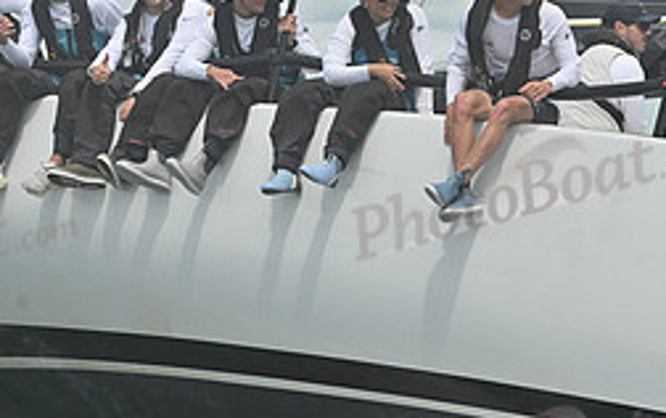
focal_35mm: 164
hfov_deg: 12.7
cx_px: 217
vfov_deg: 8.0
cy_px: 91
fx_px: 2979
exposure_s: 1/1250
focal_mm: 70
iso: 320
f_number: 8
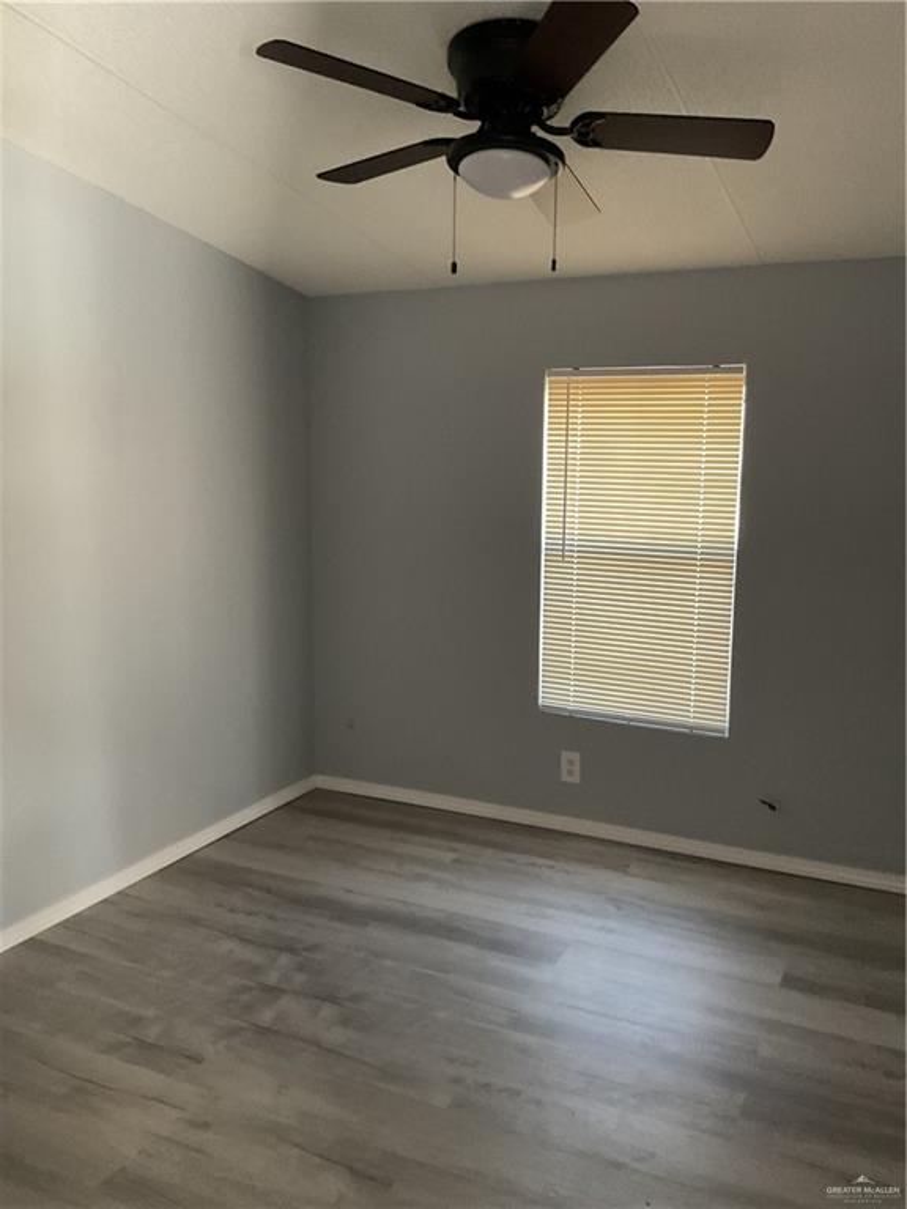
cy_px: 604
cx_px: 454
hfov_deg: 48.2
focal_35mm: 29
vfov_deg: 61.7
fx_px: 1013
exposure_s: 1/33
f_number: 1.8
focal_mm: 3
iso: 200
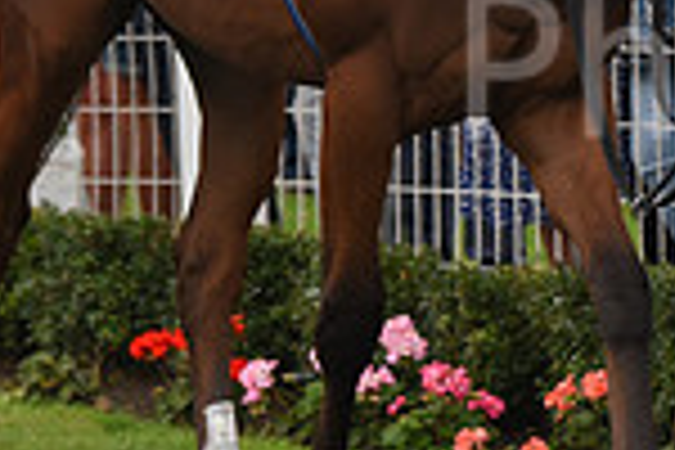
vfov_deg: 2.2
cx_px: 1048
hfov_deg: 3.3
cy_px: -146
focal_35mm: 618
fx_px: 11587
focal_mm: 160
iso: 640
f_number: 4.5
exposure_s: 1/2500
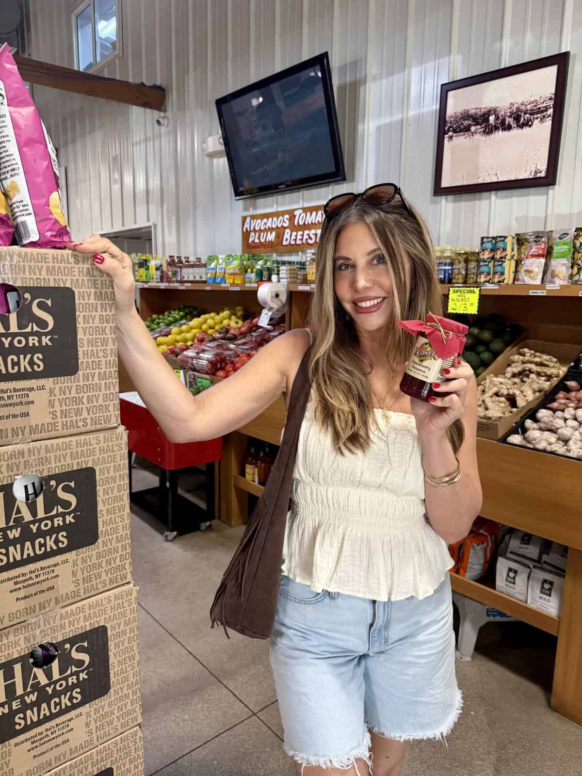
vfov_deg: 71.6
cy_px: 388
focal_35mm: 24
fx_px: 538
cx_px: 291
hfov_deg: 56.8
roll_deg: -0.5
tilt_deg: -10.7
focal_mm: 6.76
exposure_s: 1/120
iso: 160
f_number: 1.78
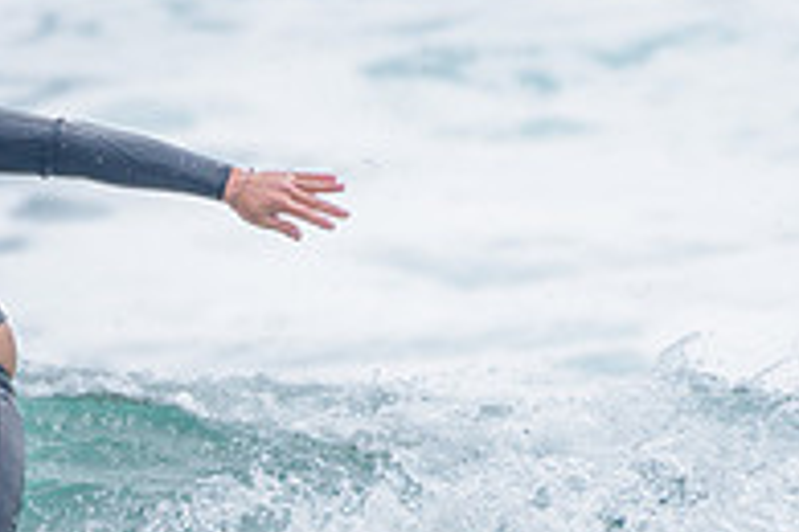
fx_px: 40391
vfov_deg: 0.8
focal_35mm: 1820
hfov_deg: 1.1
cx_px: -249
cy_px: 529
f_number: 5.6
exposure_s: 1/2000
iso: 220
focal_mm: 500
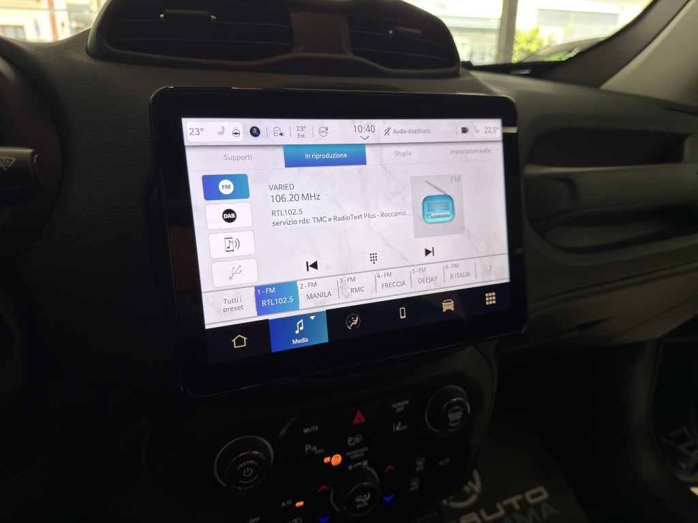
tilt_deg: -18.4
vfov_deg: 56.8
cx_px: 349
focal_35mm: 24
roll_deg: -1.2
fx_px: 484
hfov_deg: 71.6
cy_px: 262
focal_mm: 6.76
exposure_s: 1/121
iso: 50
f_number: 1.78
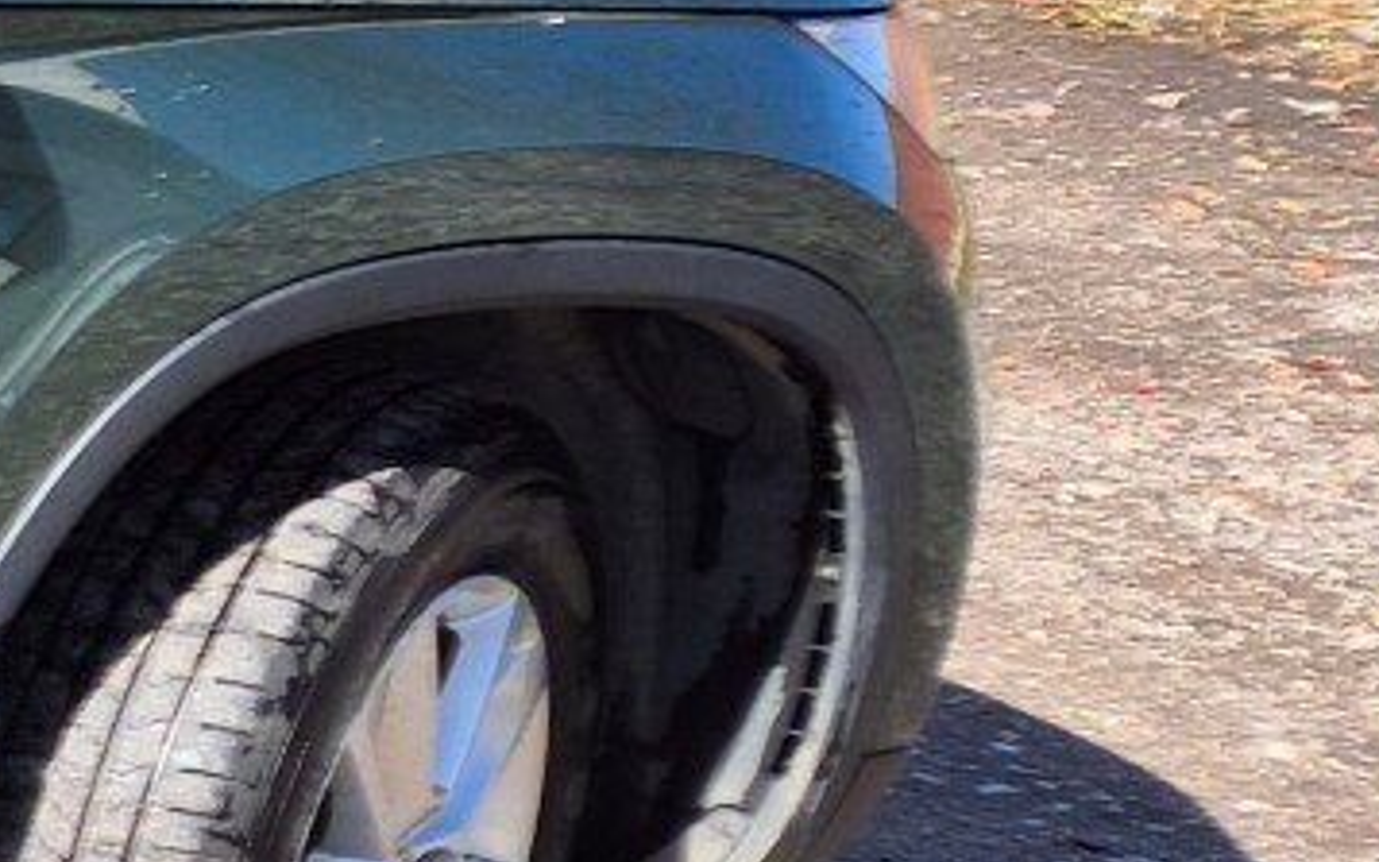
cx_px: -2341
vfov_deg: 9.8
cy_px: 555
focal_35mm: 133
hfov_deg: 11.6
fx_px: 4998
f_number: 1.8
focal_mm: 5.4
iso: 25
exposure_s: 1/742
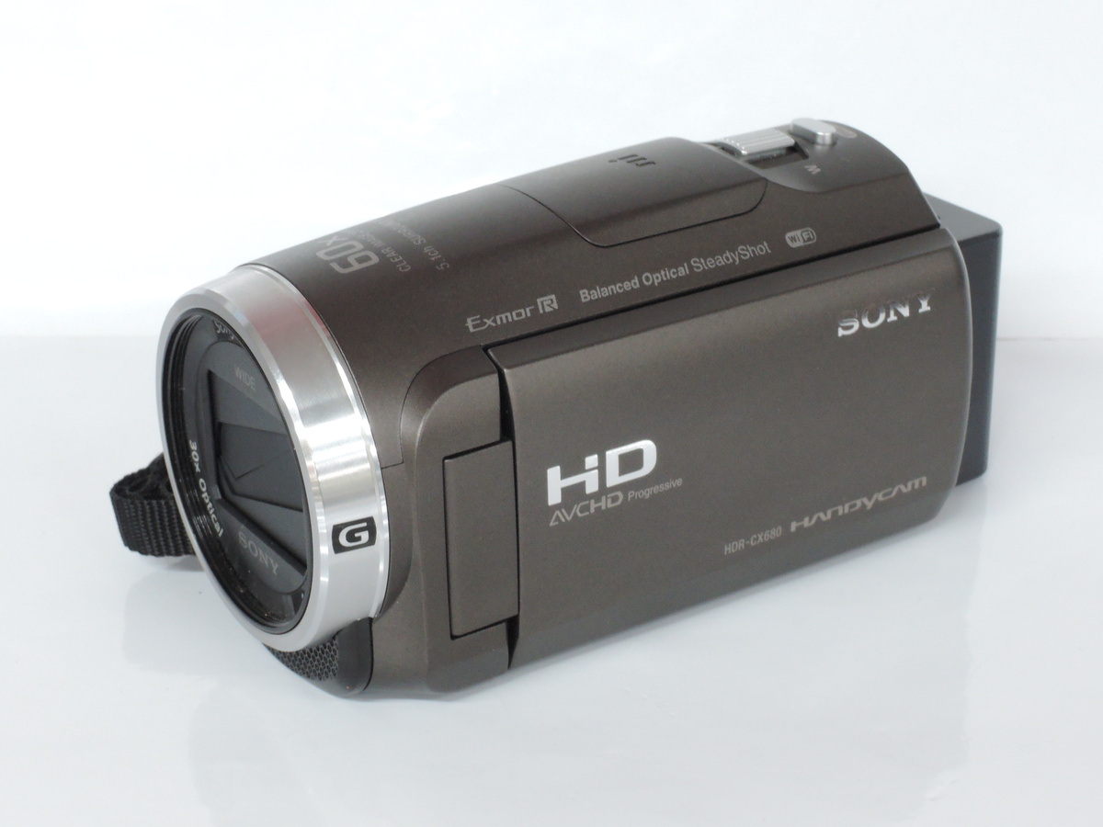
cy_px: 414
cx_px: 552
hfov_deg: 26.0
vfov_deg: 19.6
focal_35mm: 75
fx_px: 2390
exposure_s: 1/20
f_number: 7.3
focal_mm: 16
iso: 800
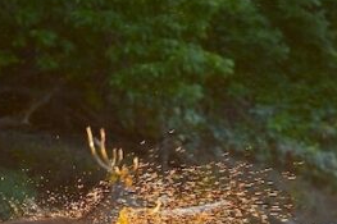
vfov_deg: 0.8
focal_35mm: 1751
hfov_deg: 1.2
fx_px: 16380
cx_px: 193
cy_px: 211
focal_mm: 600
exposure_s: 1/60
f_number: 6.3
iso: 560
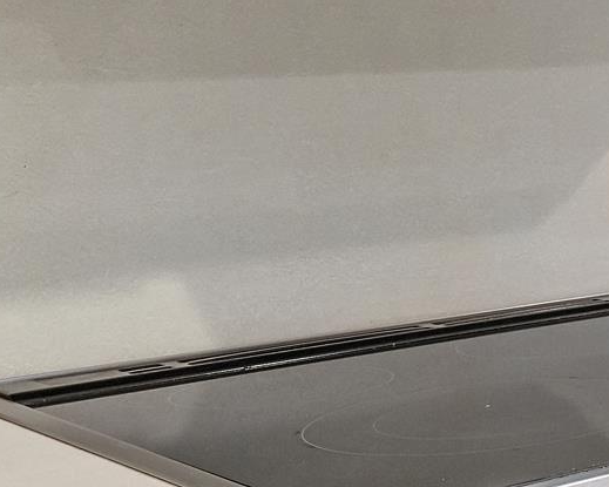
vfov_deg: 15.8
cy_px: -18
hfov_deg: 14.6
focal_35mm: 95
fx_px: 1712
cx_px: 1379
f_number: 8
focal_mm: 21
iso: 800
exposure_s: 1/6
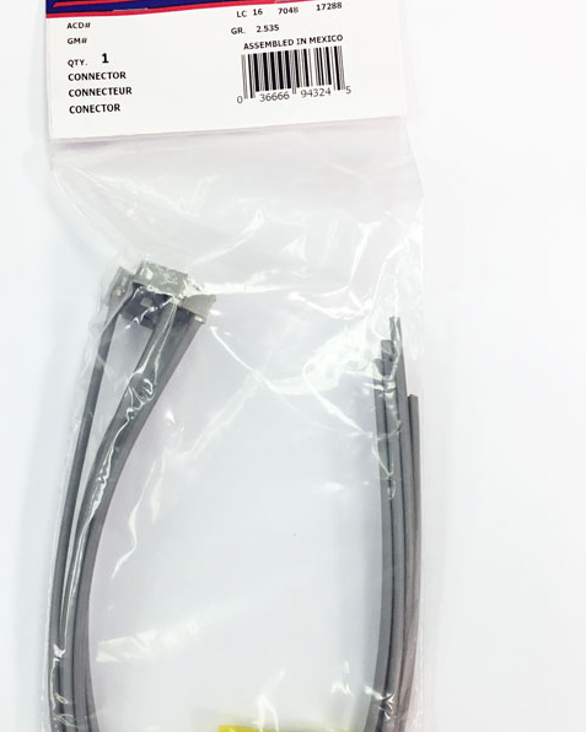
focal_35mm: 38
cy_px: 451
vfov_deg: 47.6
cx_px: 238
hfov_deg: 39.0
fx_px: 824
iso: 80
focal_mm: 4.15
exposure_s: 1/30
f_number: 2.2
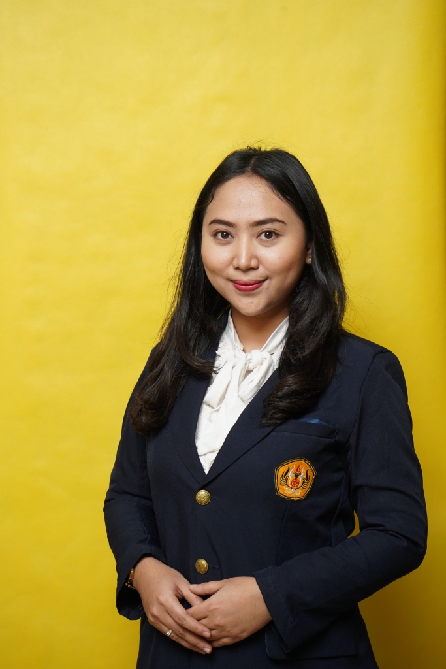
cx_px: 223
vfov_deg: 28.8
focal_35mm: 70
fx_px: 1300
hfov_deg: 19.5
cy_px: 334
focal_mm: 70
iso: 500
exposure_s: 1/200
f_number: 7.1
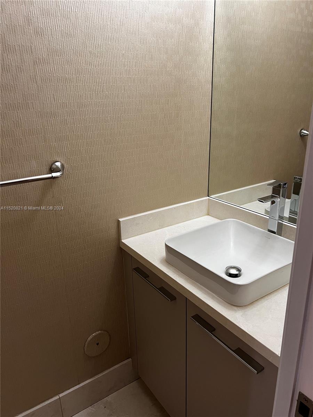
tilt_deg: -18.0
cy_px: 208
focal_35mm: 26
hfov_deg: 53.1
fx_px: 313
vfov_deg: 67.3
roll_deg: +1.5
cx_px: 156
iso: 100
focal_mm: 5.7
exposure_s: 1/60
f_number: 1.5
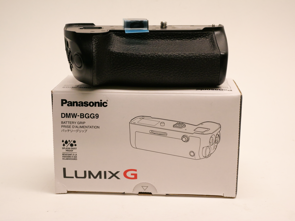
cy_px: 110
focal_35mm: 60
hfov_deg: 32.2
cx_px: 148
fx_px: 511
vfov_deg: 24.4
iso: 3200
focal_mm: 30
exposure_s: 1/160
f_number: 8
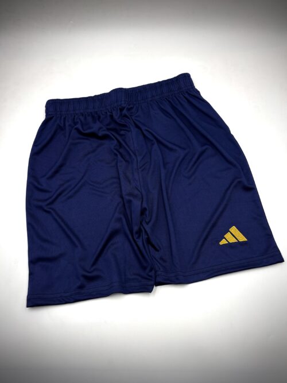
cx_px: 144
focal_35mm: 26
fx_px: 288
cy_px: 192
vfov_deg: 67.3
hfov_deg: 53.0
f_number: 1.6
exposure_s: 1/133
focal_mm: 5.96
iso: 32
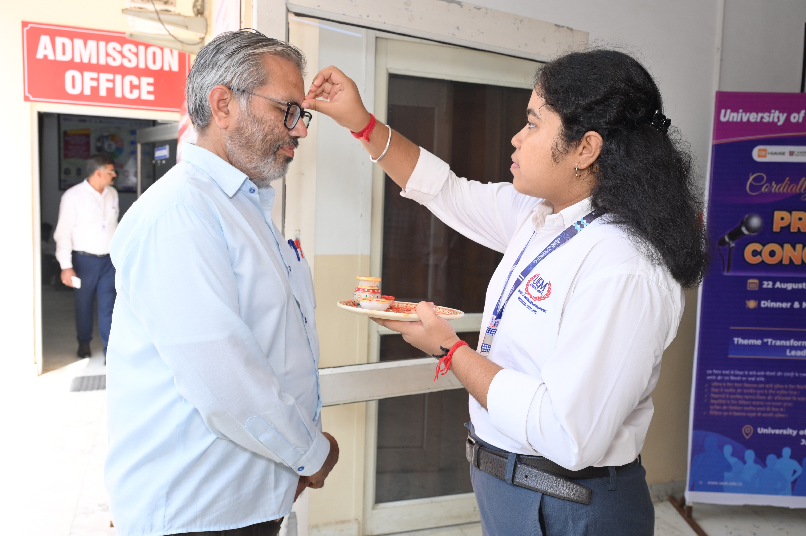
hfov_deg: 63.7
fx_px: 649
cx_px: 403
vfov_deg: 44.9
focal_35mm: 29
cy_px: 268
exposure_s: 1/160
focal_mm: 29
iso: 320
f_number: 6.3
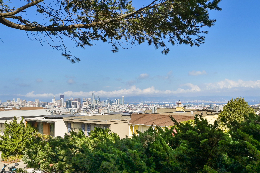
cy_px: 86
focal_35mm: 33
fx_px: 238
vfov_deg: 40.0
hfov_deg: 57.2
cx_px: 130
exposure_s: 1/2500
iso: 400
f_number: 9
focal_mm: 22
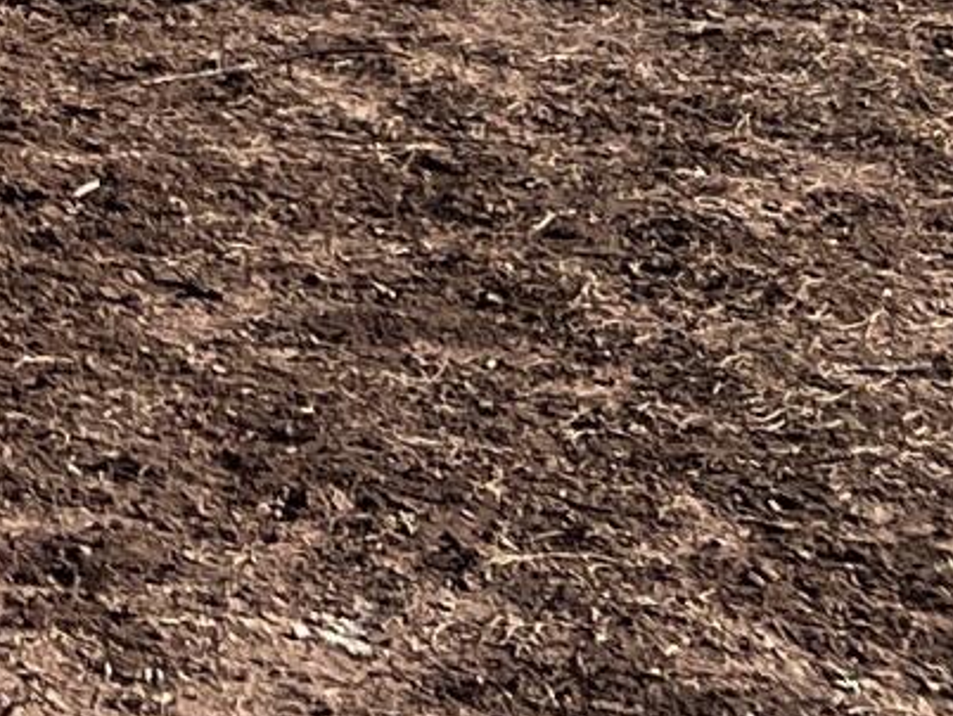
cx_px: -1237
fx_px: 5344
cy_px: -1152
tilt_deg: +1.7
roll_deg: +1.8
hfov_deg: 9.3
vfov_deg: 7.1
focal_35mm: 194
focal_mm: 5.7
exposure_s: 1/3831
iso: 50
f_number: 1.5
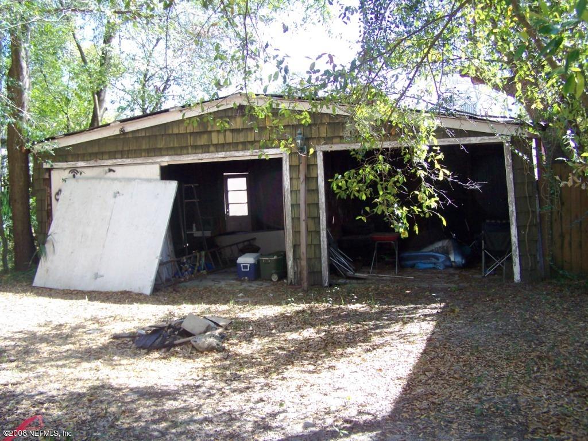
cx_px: 294
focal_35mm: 38
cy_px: 220
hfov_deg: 49.0
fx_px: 645
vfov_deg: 37.7
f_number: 2.8
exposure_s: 1/200
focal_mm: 6.3
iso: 160
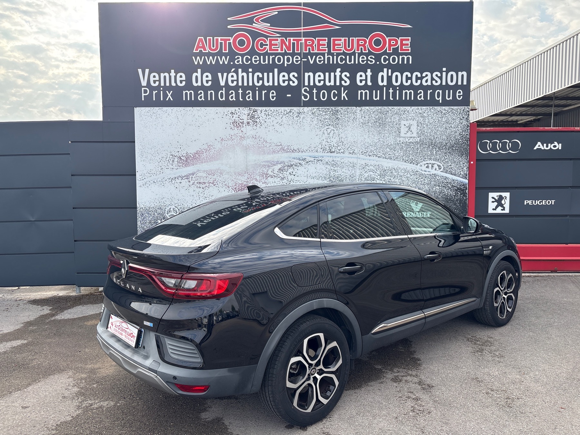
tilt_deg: -3.5
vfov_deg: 53.1
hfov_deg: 67.3
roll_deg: +1.0
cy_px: 218
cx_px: 290
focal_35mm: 26
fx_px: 436
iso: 50
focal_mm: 5.96
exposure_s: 1/850
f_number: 1.6
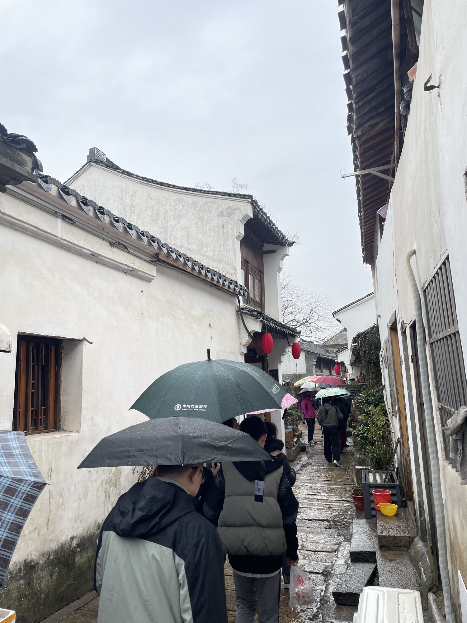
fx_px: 468
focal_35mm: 26
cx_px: 234
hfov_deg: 53.1
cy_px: 312
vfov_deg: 67.3
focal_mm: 4.2
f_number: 1.6
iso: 32
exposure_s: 1/214
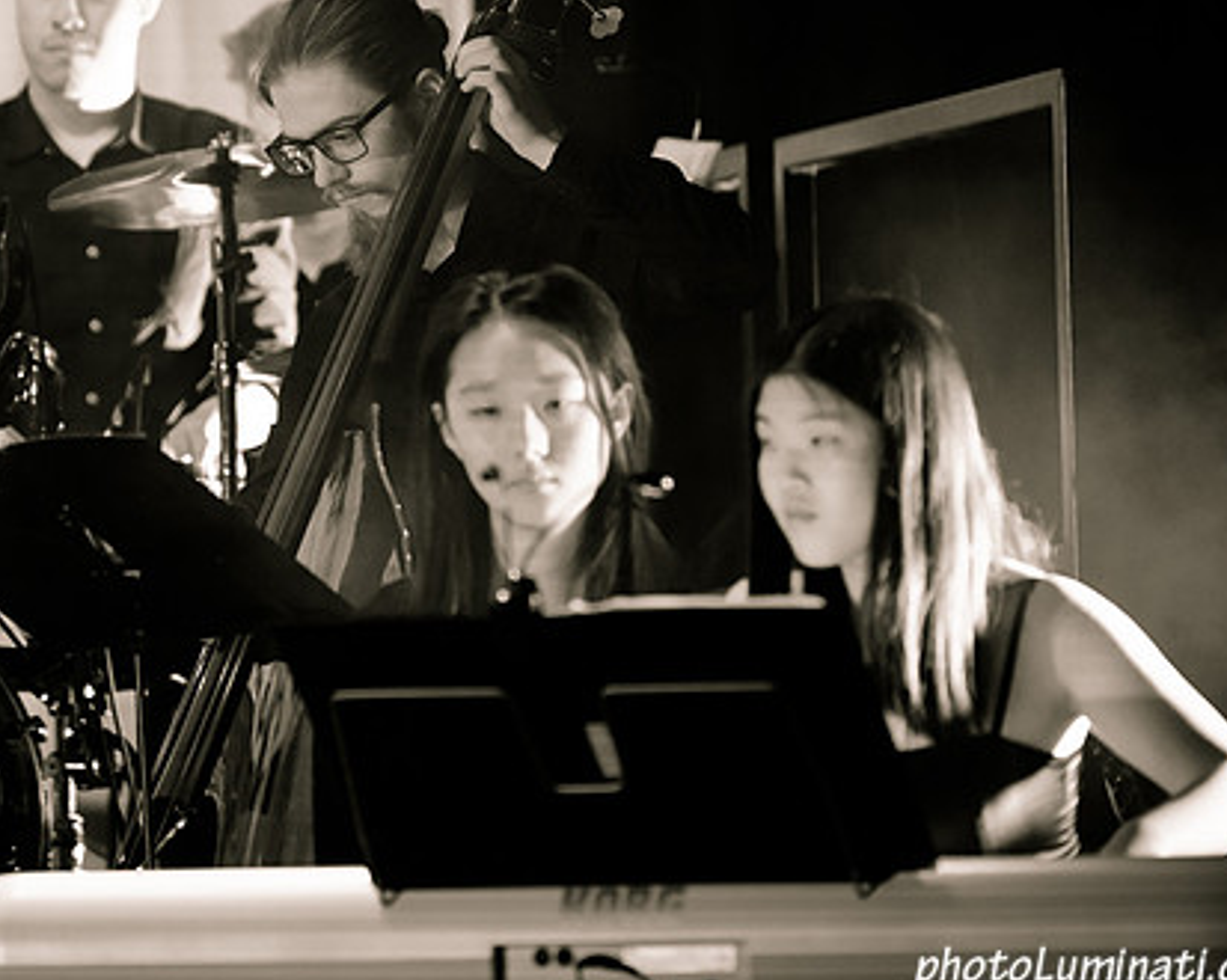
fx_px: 12631
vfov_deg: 4.4
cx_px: 402
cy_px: 243
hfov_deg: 5.6
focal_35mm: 348
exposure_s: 1/125
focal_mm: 200
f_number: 2.8
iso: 2500
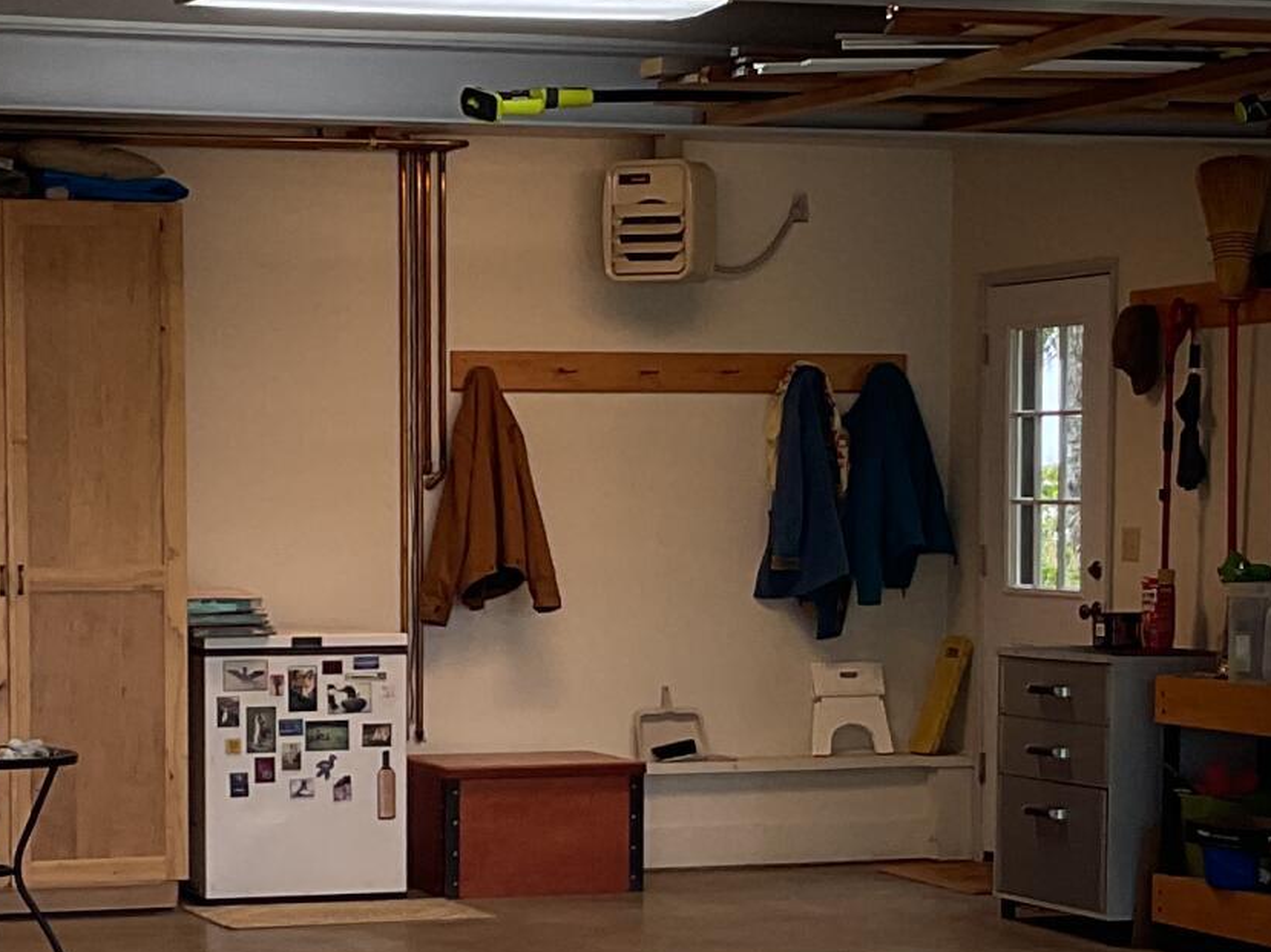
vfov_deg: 14.0
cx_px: 512
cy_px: 809
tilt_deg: -4.6
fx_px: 3854
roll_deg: -0.2
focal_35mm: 105
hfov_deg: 18.7
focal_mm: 3
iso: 25
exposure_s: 1/120
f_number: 1.8
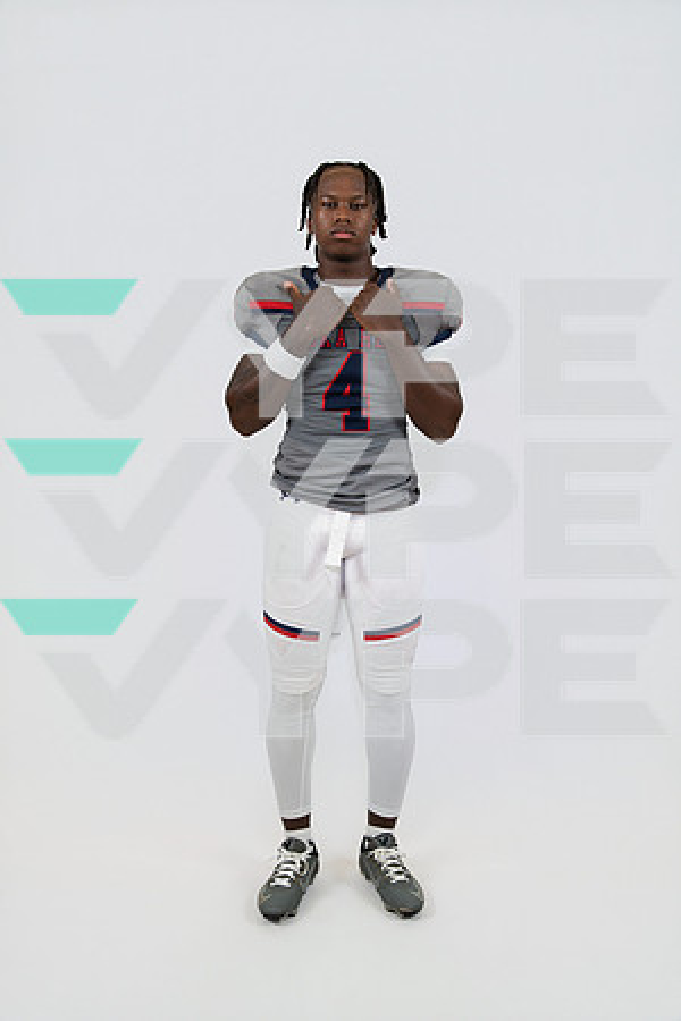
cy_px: 510
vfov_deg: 60.8
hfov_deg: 42.7
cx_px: 340
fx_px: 871
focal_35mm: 31
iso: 400
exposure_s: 1/125
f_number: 4
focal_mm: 30.7
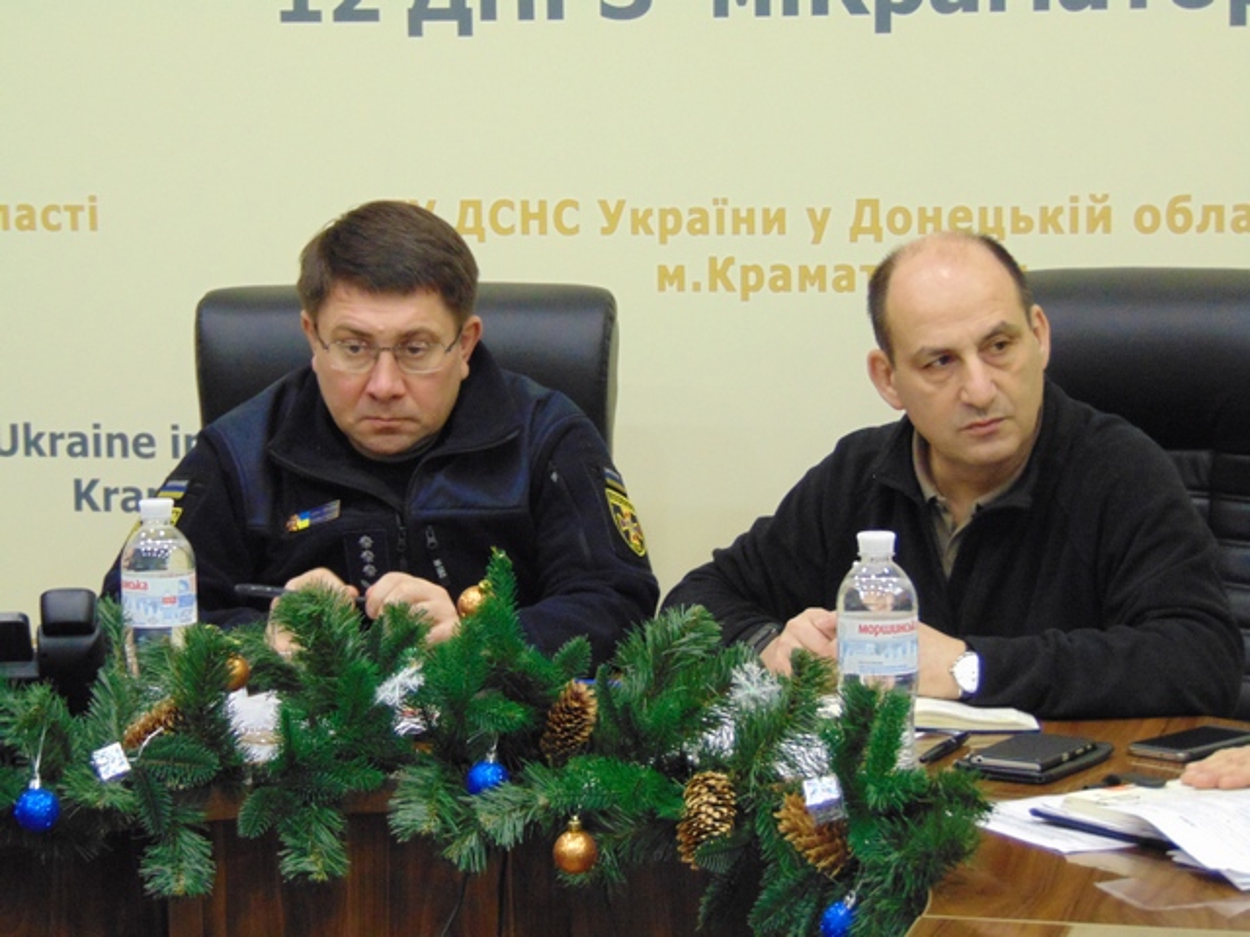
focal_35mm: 108
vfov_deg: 13.7
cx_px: 625
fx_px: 3900
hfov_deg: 18.2
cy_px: 468
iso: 400
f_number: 3.9
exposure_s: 1/25
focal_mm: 19.4
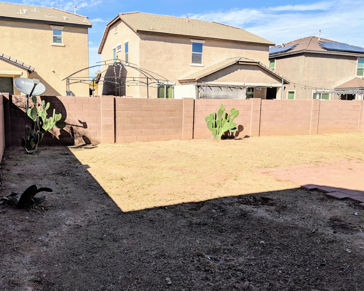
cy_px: 144
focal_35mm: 29
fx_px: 312
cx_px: 177
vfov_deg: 50.0
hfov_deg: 60.4
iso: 56
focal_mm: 4.44
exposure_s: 1/3344
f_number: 1.8
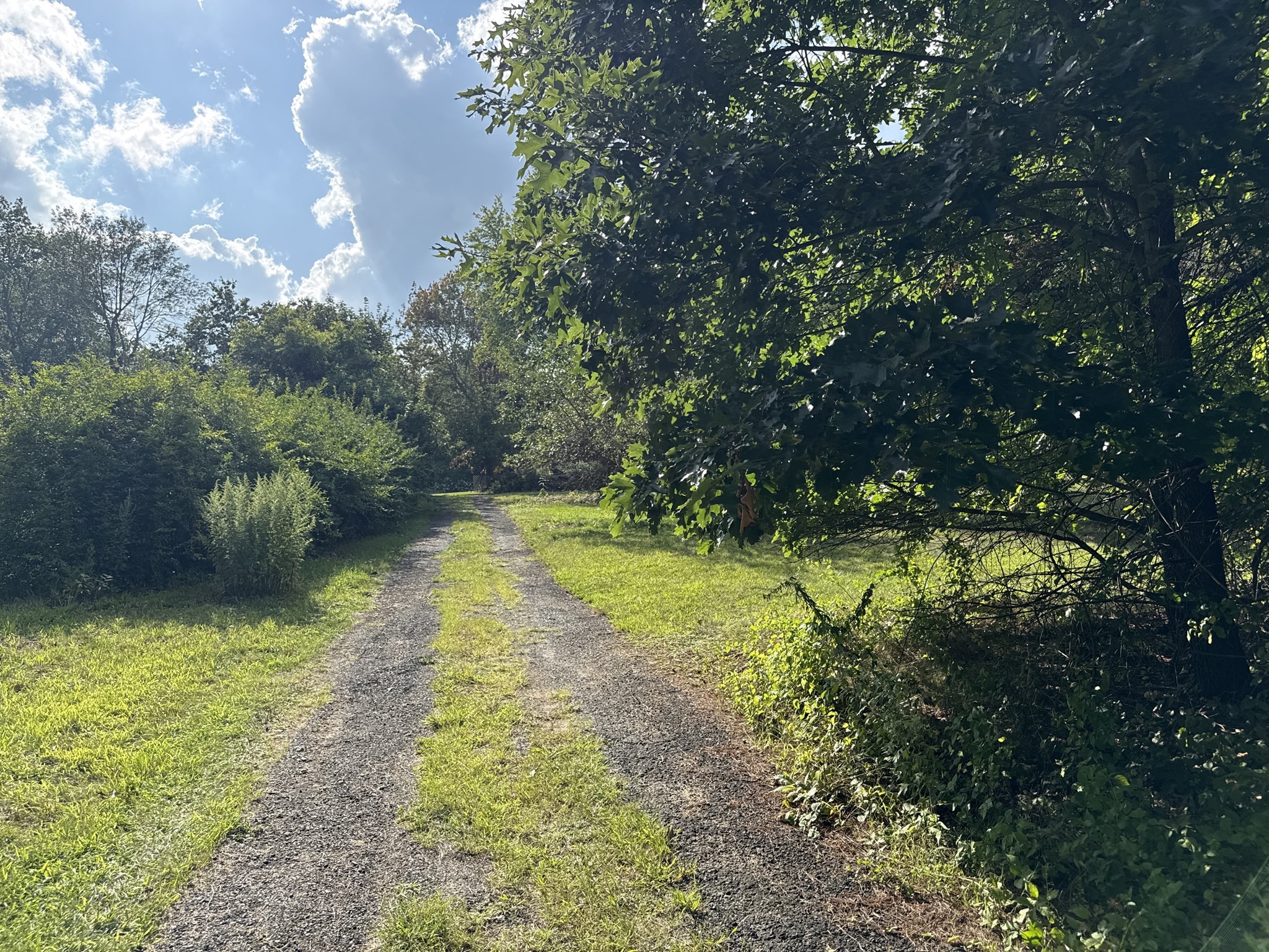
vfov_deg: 56.8
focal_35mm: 24
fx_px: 880
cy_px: 476
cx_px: 634
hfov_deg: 71.6
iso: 125
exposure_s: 1/4167
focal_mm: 6.76
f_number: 1.78
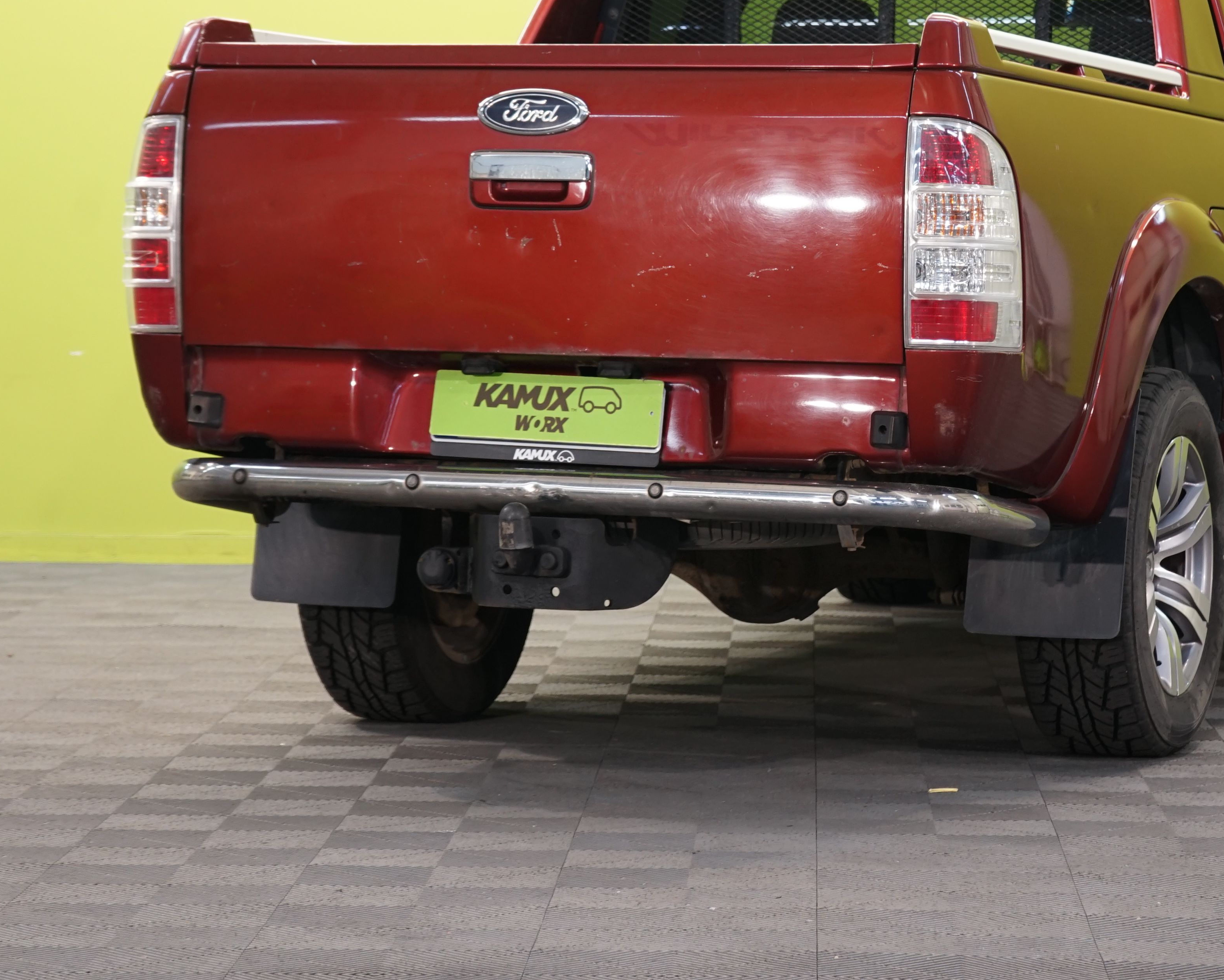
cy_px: 318
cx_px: 826
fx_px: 4492
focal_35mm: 124
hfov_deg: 15.5
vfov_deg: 12.4
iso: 500
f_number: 5.6
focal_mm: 69
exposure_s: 1/25
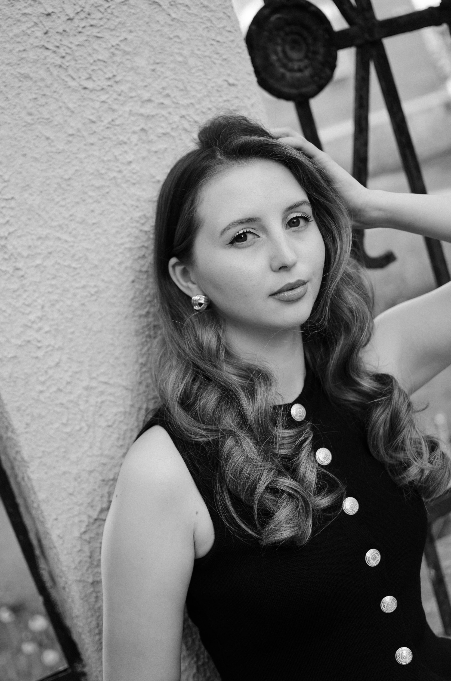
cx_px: 226
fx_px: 991
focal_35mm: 52
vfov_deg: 37.9
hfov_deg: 25.6
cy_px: 340
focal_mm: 35
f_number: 2.5
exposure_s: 1/320
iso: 100
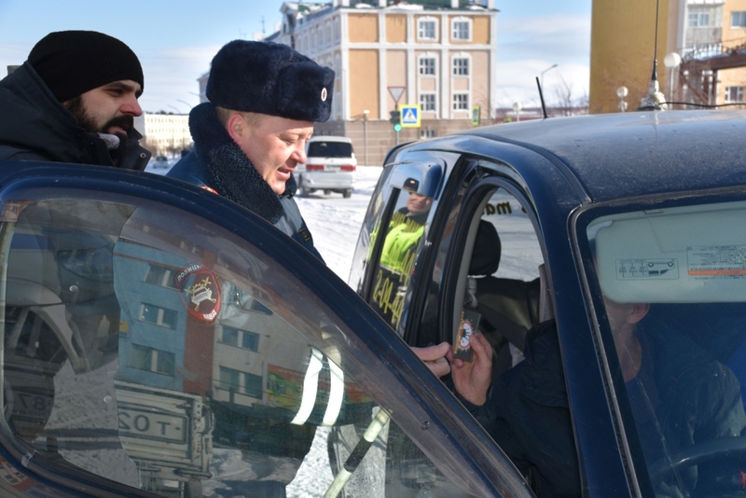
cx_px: 373
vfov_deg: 28.1
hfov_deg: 41.1
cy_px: 249
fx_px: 995
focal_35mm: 48
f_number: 7.1
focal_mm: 32
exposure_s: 1/250
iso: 100
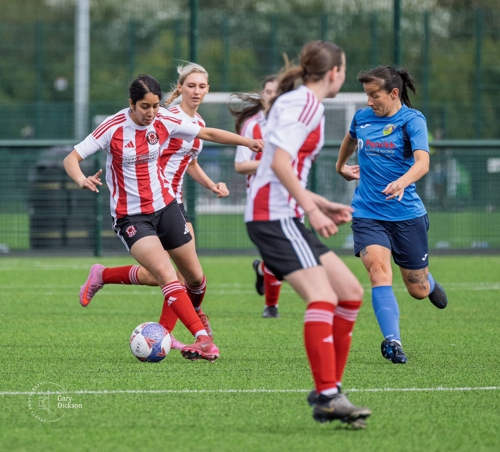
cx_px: 156
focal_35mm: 663
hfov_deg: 2.8
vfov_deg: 2.5
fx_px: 10329
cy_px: 169
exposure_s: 1/2000
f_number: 5.6
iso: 900
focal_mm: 400
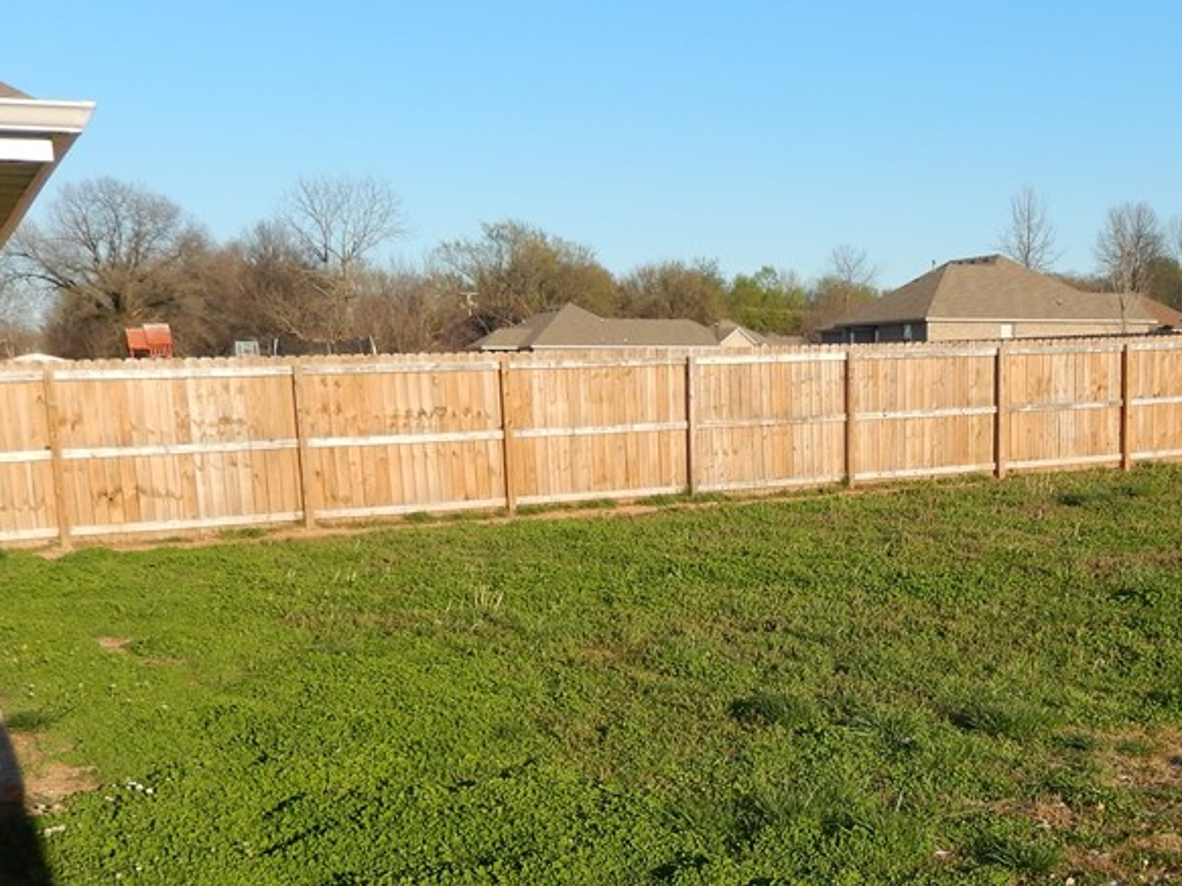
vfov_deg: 31.9
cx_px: 814
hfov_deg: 42.2
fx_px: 1502
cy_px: 715
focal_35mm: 44
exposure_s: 1/800
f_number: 3.4
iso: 125
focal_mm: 4.5
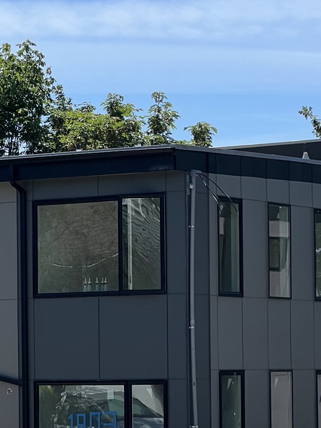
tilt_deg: +4.4
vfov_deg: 11.3
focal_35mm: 175
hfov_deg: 8.5
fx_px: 2164
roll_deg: +0.5
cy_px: 246
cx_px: 139
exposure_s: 1/1143
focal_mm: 9
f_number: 2.8
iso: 32
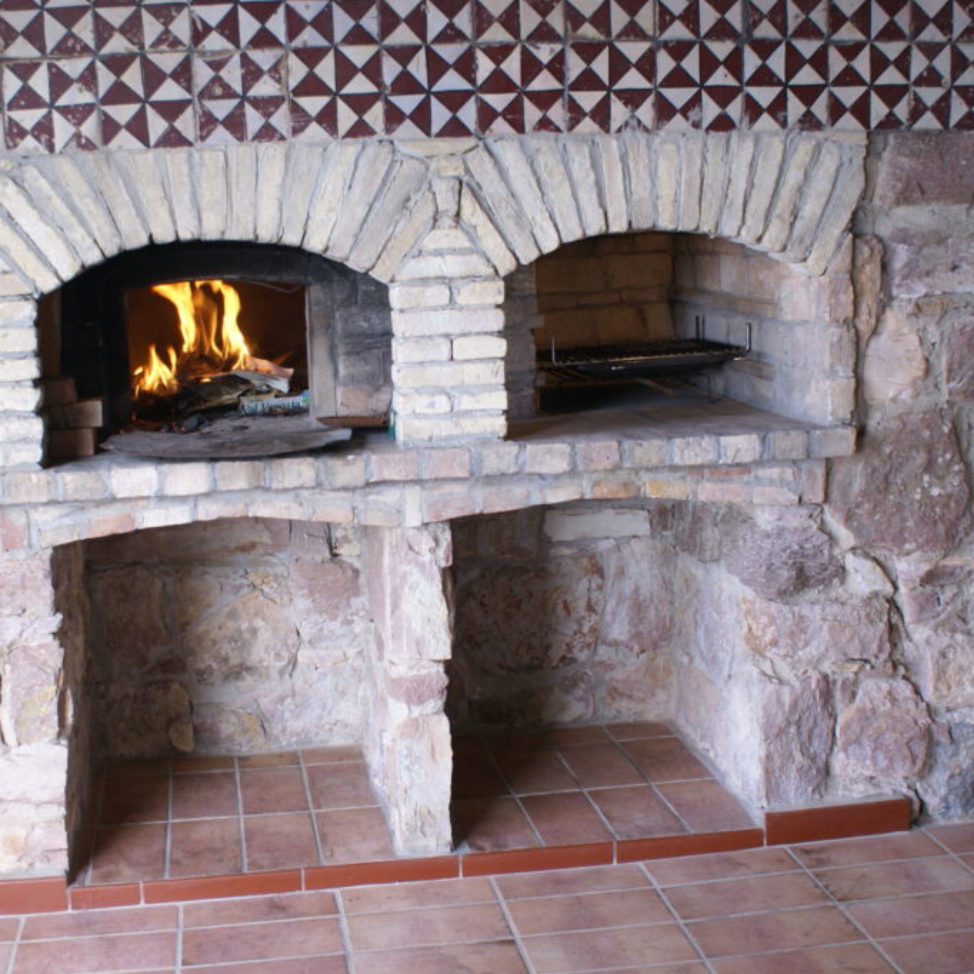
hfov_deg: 36.7
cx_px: 390
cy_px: 487
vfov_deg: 36.8
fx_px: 1464
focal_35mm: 46
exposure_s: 1/40
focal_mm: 24
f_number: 4.5
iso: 160
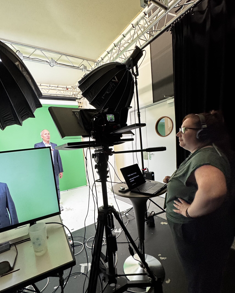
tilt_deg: -6.8
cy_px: 160
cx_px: 102
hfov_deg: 76.6
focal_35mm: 17
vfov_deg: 89.4
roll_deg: +5.4
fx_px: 148
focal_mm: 2.22
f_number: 2.2
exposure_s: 1/99
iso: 250
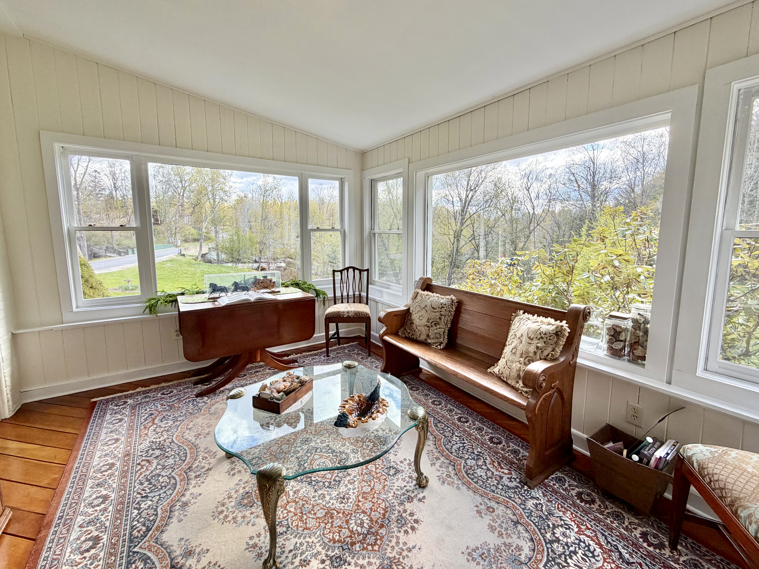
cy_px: 265
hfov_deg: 98.2
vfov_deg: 81.6
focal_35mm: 15
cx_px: 387
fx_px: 329
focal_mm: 2.22
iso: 64
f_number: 2.2
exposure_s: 1/143
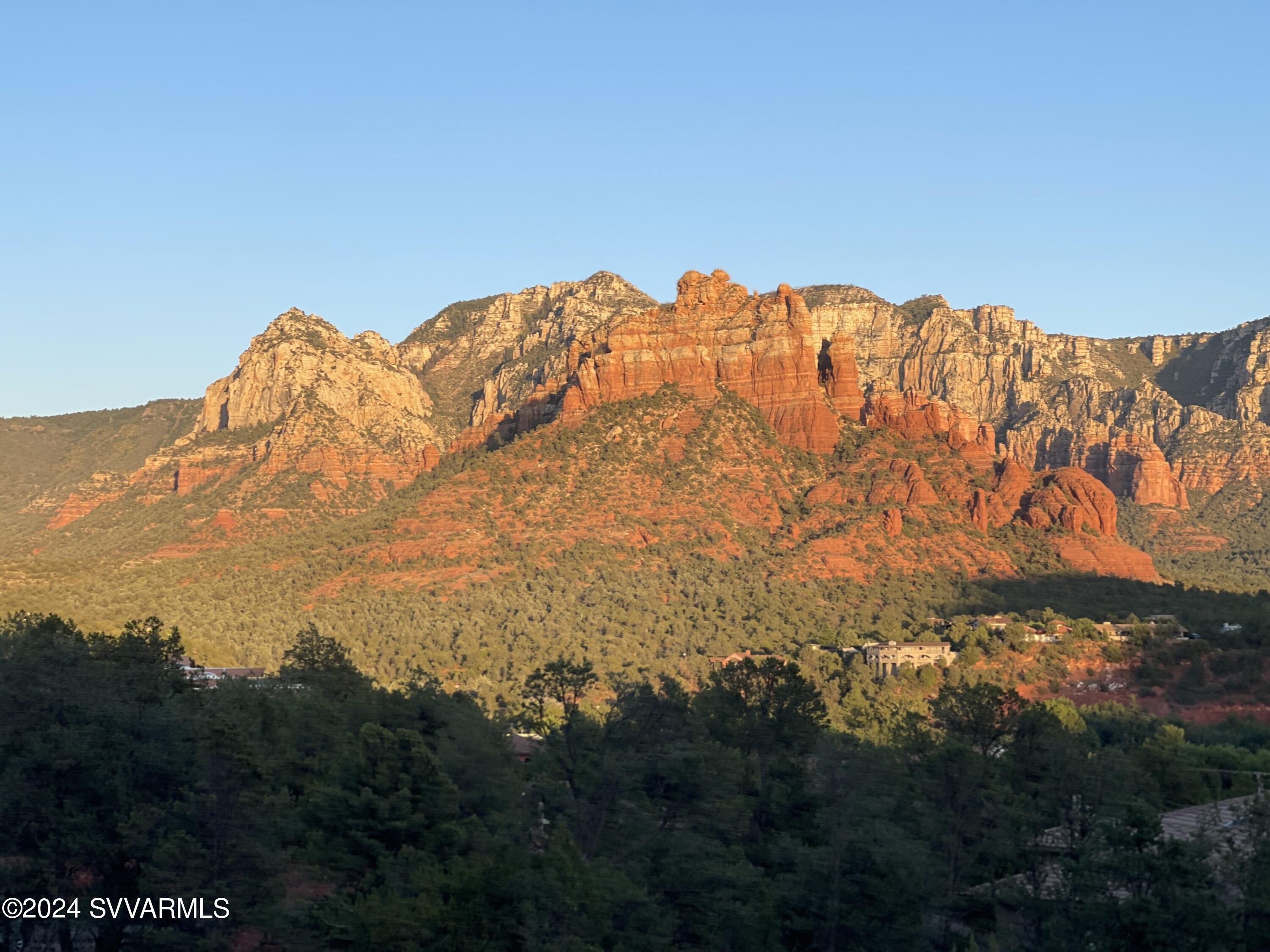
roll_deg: +0.2
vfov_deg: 22.9
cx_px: 635
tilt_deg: +3.6
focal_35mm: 64
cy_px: 476
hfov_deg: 30.3
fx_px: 2348
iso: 32
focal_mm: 7.5
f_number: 2.2
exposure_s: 1/380
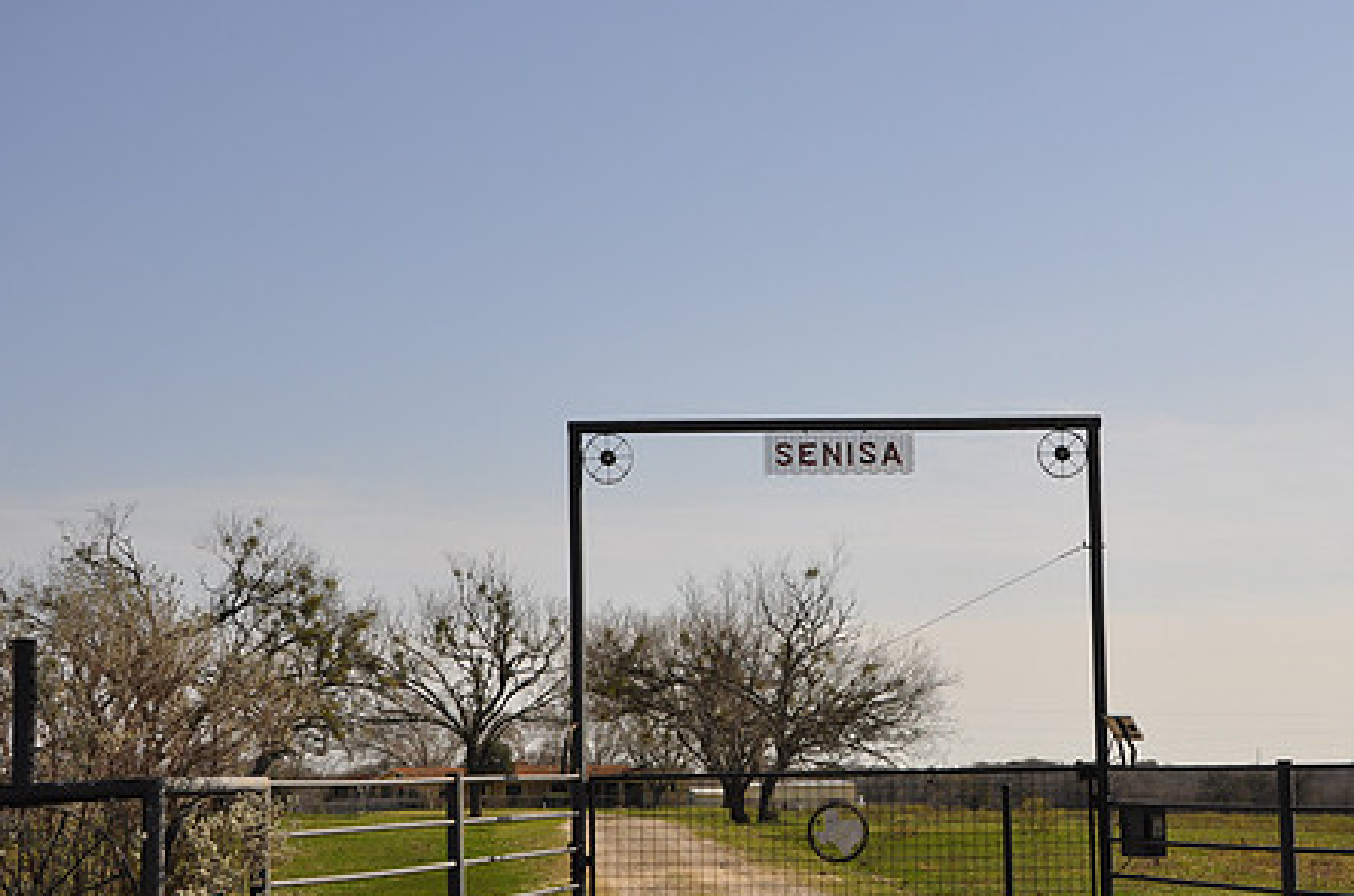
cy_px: 474
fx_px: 2577
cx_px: 848
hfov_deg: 29.3
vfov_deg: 19.7
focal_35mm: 69
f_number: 8
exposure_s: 1/250
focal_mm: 35
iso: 200
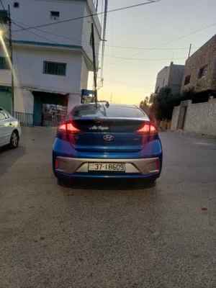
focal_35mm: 23
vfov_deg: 73.9
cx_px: 108
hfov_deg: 58.9
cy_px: 144
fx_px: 191
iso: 1707
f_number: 1.75
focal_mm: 5.25
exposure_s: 1/50
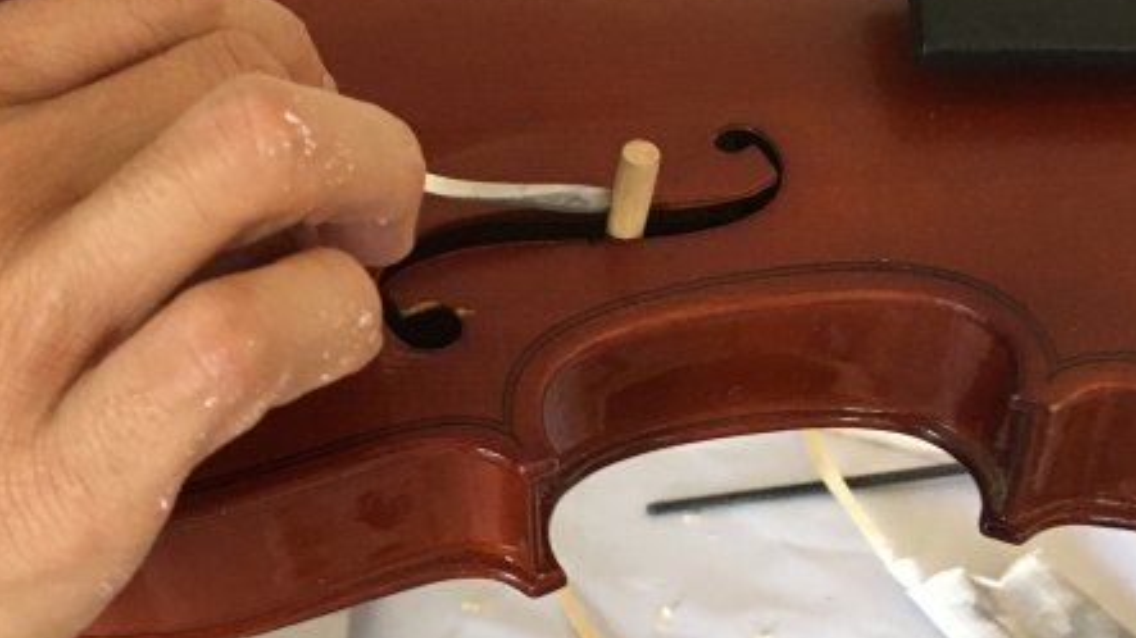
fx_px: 1717
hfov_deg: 35.6
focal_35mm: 57
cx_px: 256
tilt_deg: -38.0
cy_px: 197
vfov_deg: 21.0
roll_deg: +6.9
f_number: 2.2
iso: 200
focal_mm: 4.15
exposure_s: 1/20
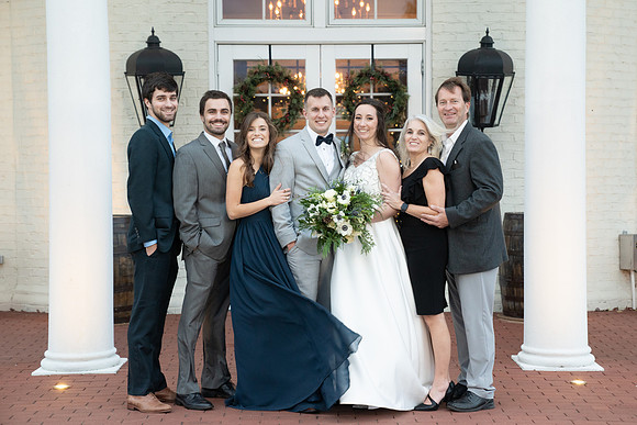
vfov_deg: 18.1
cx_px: 342
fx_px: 1335
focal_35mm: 75
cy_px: 213
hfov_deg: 26.8
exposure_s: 1/100
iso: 2000
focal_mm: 70
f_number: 4
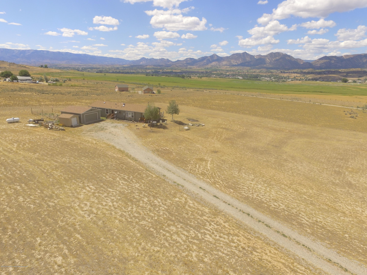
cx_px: 184
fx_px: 212
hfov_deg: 81.7
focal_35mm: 20
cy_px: 138
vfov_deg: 66.0
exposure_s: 1/1250
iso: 100
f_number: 2.8
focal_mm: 3.61
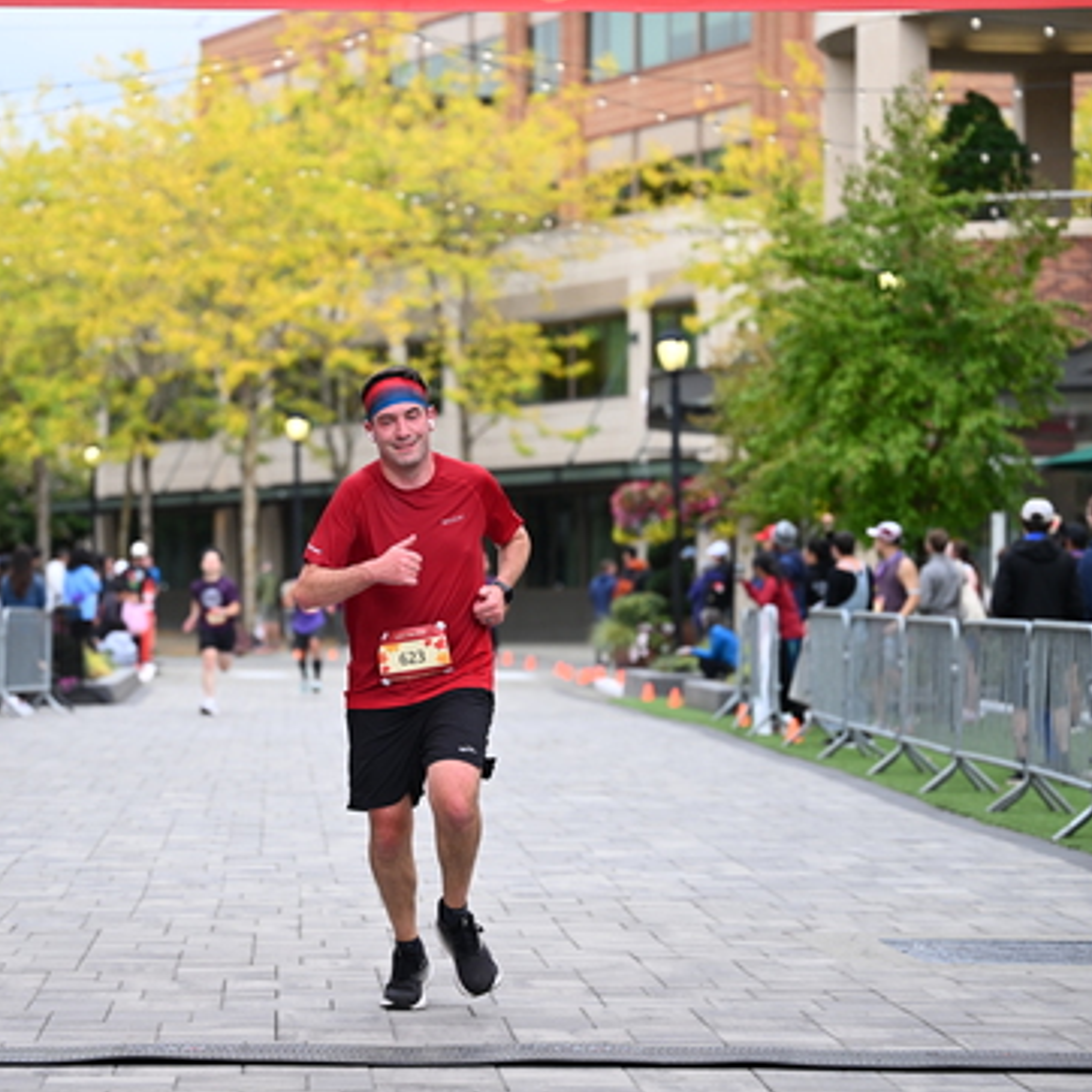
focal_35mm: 111
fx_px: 3962
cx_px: 368
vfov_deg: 15.7
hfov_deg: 15.7
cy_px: 551
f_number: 2.8
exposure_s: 1/2000
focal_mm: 86
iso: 640
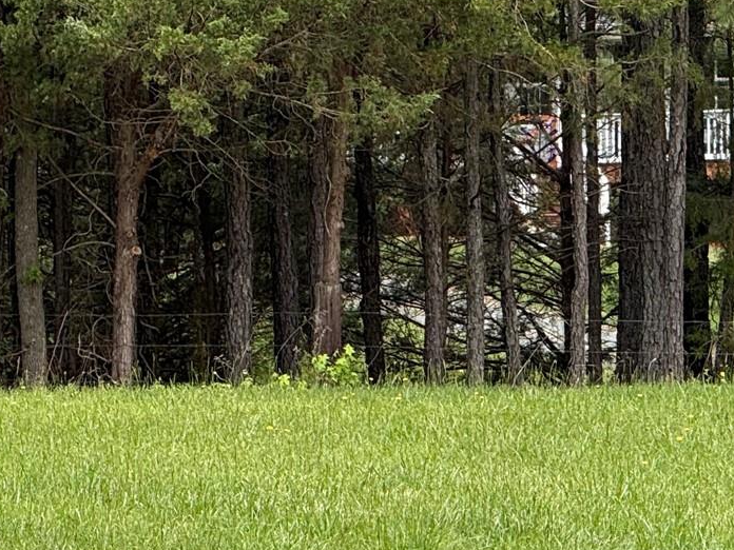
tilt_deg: -3.5
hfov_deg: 5.6
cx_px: 239
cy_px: 308
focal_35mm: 353
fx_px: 7485
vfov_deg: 4.2
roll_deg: +0.8
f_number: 2.8
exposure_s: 1/736
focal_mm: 15.66
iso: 64
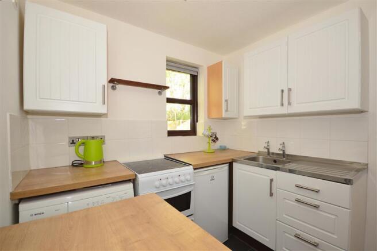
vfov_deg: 77.3
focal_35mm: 15
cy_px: 126
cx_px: 188
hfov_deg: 100.4
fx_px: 157
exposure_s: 1/25
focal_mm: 10
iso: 200
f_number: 5
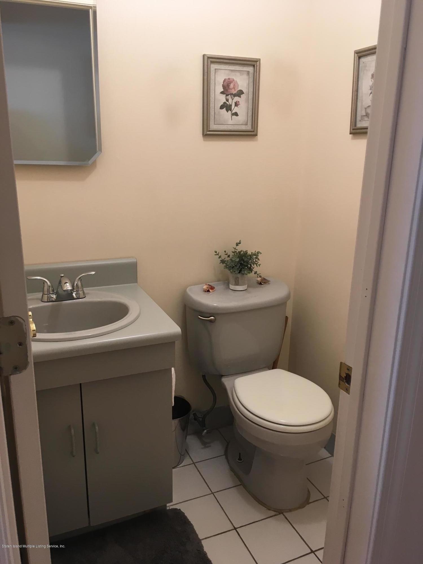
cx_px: 212
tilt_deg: -16.2
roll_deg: -0.4
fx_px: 472
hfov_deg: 48.2
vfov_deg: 61.7
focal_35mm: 29
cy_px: 282
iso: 50
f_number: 2.2
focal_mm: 4.15
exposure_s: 1/30
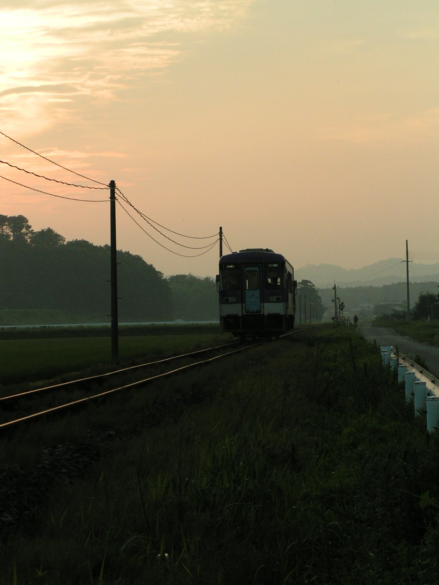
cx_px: 220
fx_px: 2215
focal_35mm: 131
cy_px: 292
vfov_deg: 15.1
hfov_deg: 11.3
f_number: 6.3
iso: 100
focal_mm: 20
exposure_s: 1/200
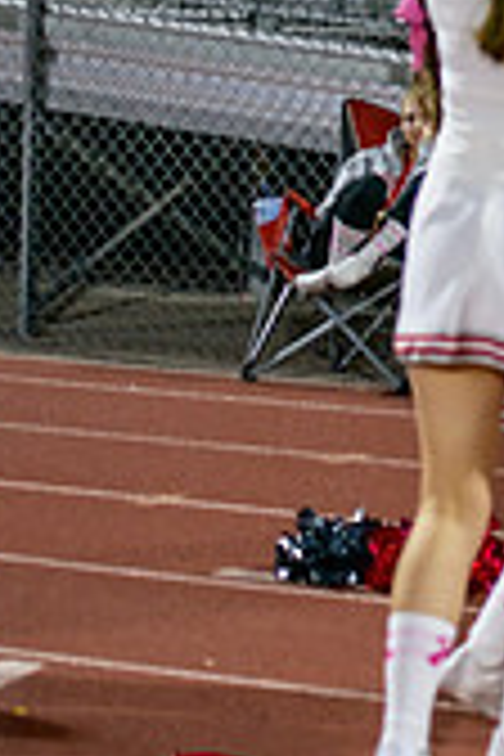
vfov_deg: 10.9
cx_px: 644
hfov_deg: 7.3
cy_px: -27
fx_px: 3927
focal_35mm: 187
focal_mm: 70
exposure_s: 1/250
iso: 1600
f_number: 2.8
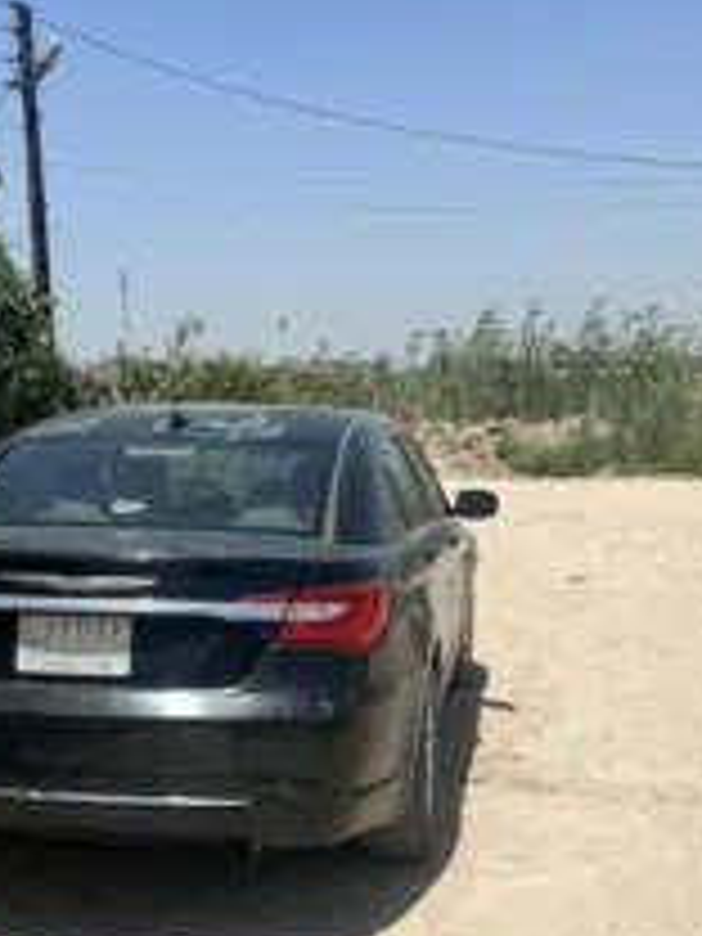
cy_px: 562
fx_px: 1352
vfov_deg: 38.0
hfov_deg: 29.0
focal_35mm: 50
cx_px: 252
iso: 50
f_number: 1.5
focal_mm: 5.7
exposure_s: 1/6993
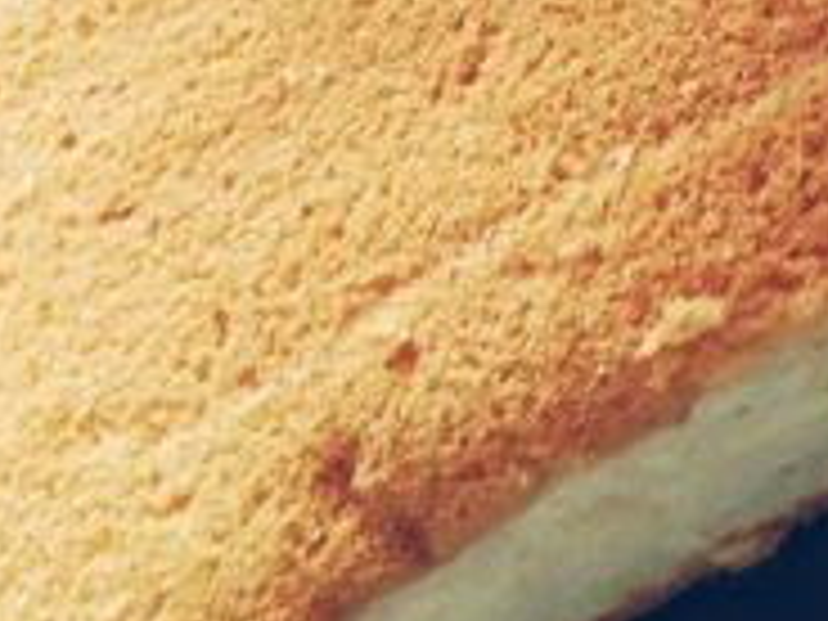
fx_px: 2368
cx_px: 1022
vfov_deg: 13.7
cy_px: -412
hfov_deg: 18.7
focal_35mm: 99
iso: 160
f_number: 2
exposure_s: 1/50
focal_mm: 3.88
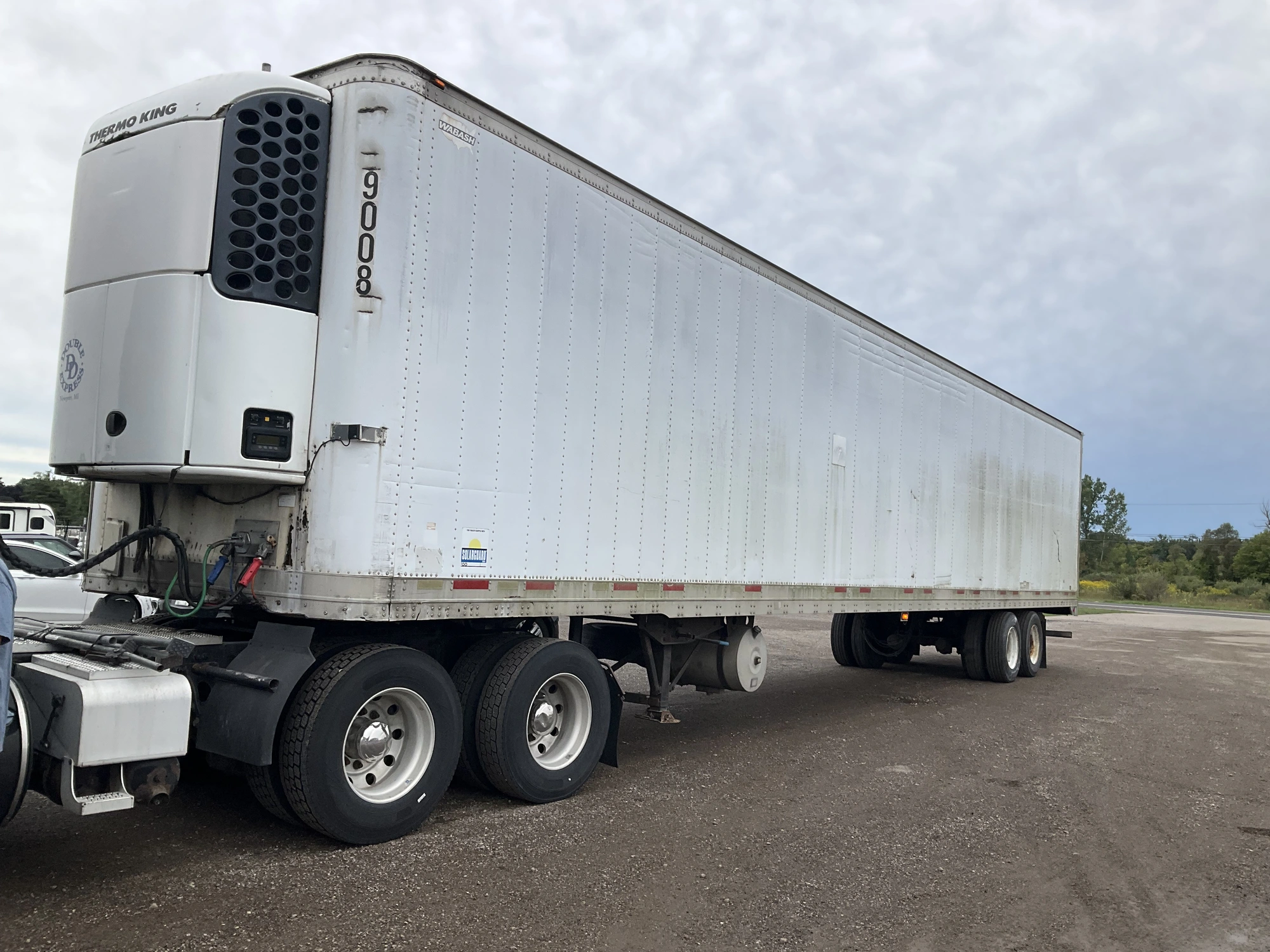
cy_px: 476
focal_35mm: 29
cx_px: 635
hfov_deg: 61.7
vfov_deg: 48.2
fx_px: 1064
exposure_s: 1/1786
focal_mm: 3
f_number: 1.8
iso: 25
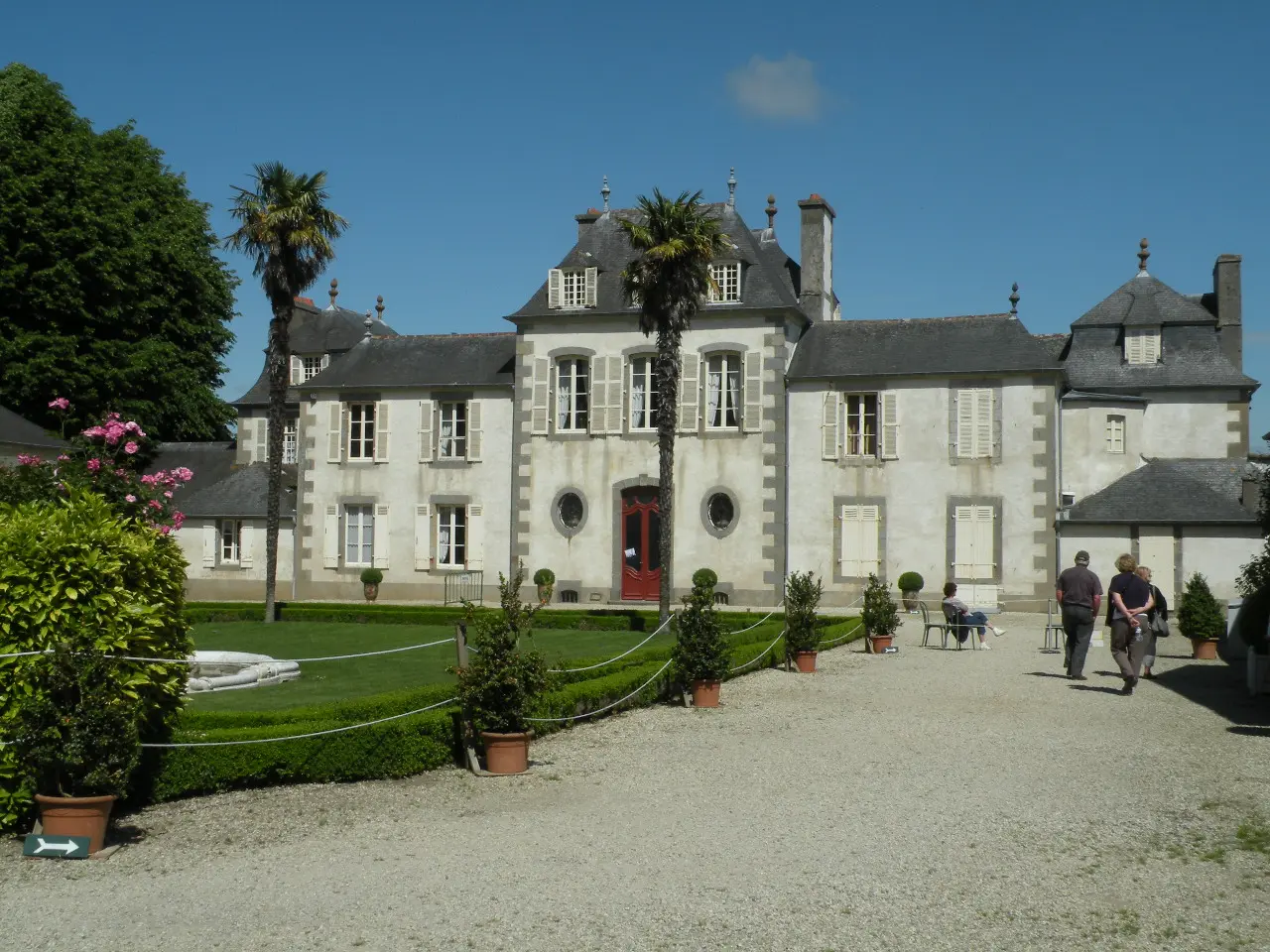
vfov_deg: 34.3
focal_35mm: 42
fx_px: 1541
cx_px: 635
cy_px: 476
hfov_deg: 44.8
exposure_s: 1/364
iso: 64
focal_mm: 7.4
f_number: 8
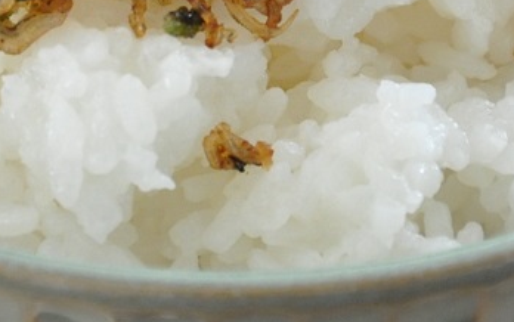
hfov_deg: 3.8
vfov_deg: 2.4
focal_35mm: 553
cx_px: 294
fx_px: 7748
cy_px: -78
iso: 1600
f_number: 5.6
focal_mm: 105
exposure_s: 1/40
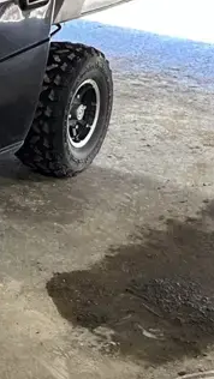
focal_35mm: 86
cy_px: 19
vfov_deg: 23.9
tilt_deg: -13.3
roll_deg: -0.9
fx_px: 867
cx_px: -216
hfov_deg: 12.4
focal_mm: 5.7
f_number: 1.5
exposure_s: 1/121
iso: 125
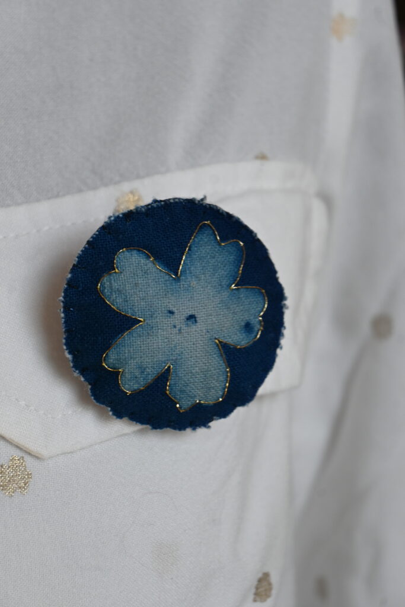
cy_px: 304
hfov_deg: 18.2
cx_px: 202
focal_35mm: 75
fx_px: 1265
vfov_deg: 27.0
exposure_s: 1/125
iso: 450
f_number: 6.3
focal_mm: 50
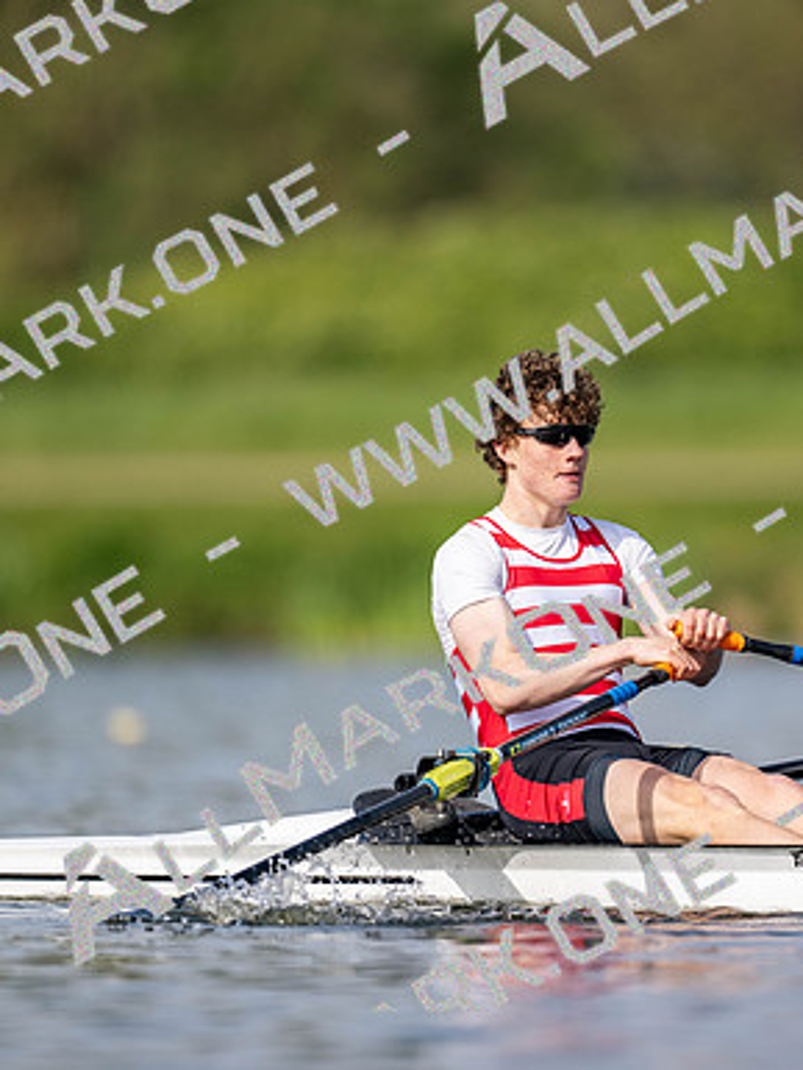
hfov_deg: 1.7
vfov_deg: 2.3
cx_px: 628
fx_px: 26894
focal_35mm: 870
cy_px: 535
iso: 250
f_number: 4
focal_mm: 600
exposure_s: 1/2500
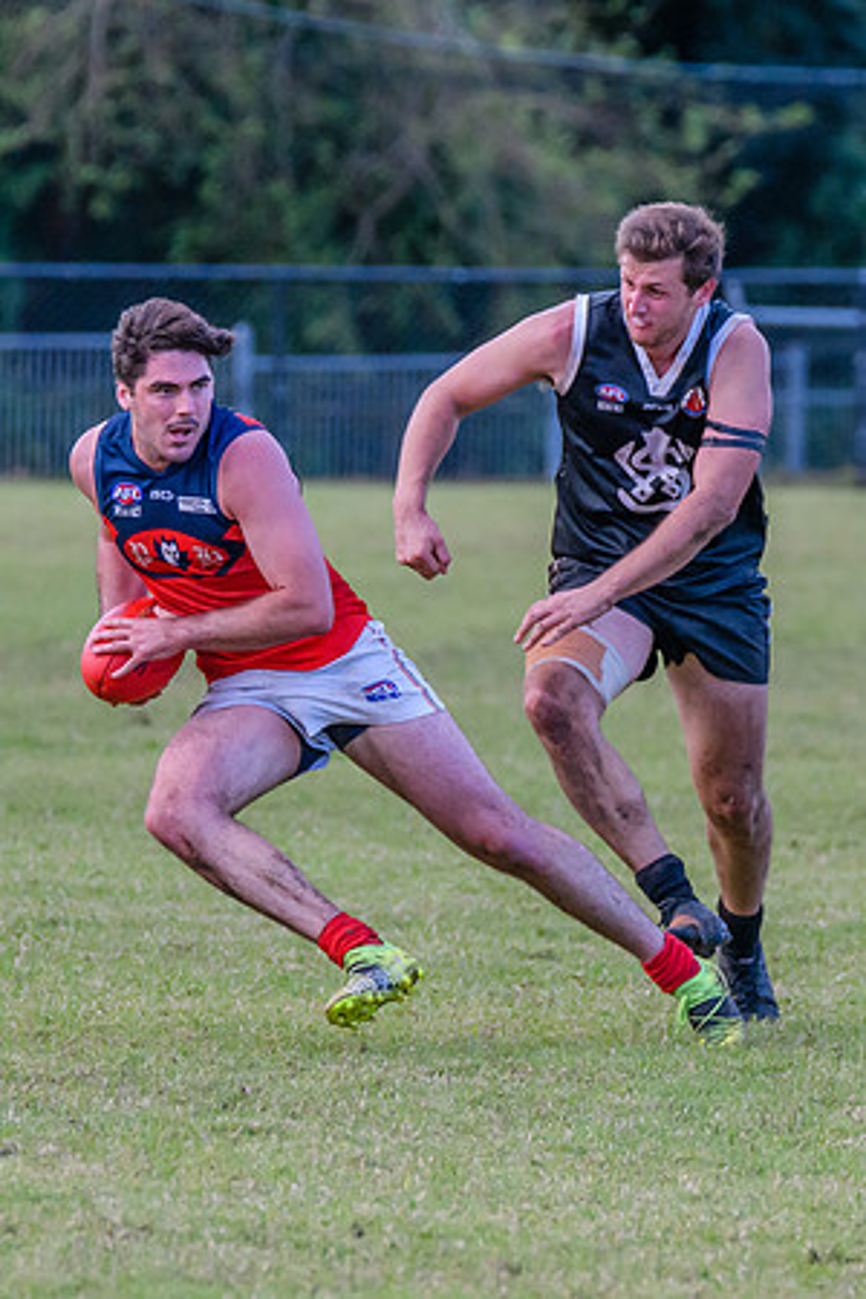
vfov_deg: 2.6
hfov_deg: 1.7
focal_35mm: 808
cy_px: 882
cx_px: 453
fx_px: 29156
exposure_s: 1/2000
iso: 2800
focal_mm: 360
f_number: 6
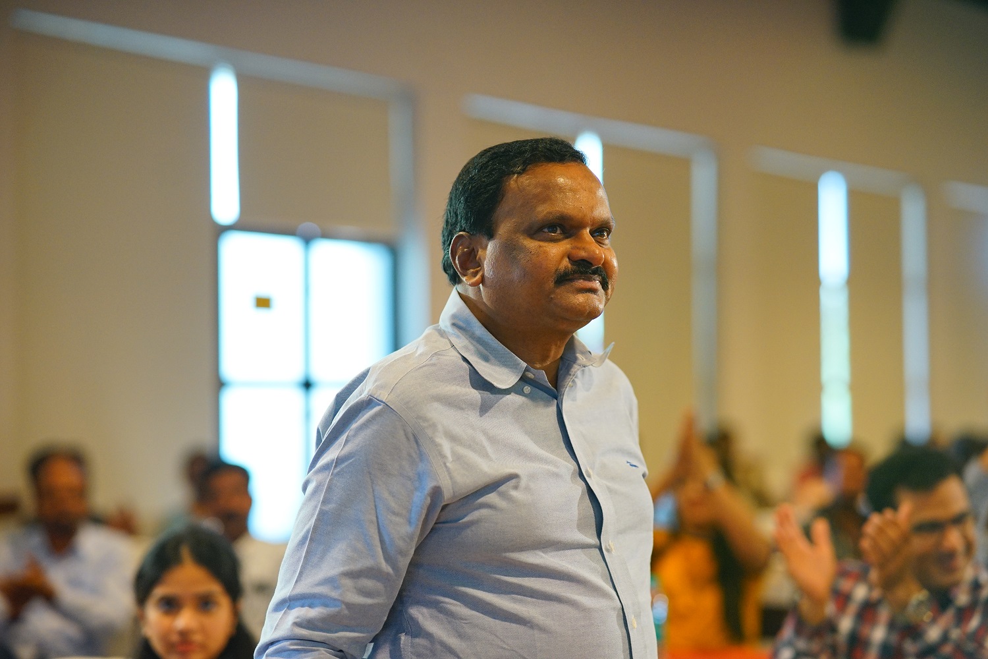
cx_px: 494
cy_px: 330
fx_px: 2333
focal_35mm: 85
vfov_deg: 16.1
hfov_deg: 23.9
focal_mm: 85
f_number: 2.2
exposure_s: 1/640
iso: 1250
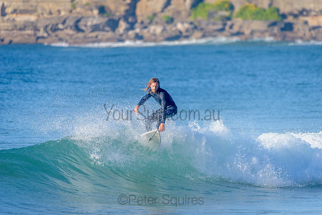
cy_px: 108
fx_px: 4476
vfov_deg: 2.7
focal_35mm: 500
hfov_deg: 4.1
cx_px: 161
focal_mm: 500
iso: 320
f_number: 5.6
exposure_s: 1/2000
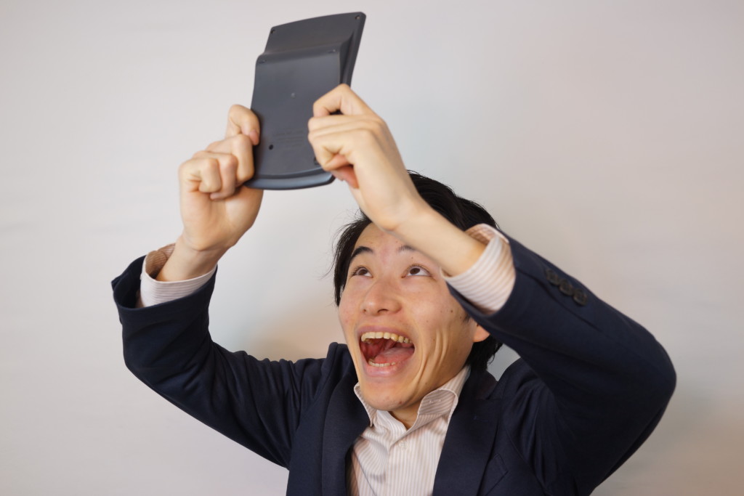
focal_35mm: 35
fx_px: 723
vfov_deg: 37.9
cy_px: 248
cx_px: 372
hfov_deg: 54.4
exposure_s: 1/160
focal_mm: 35
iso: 500
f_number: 5
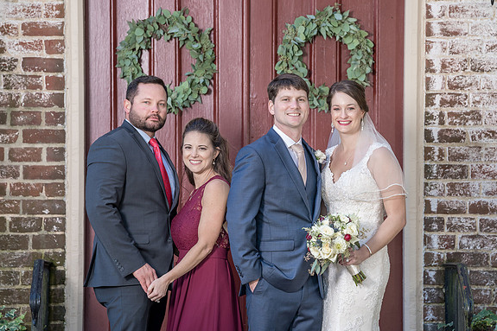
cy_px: 169
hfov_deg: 9.2
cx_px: 262
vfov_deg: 6.1
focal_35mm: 225
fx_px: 3105
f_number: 4.5
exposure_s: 1/200
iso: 400
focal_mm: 200
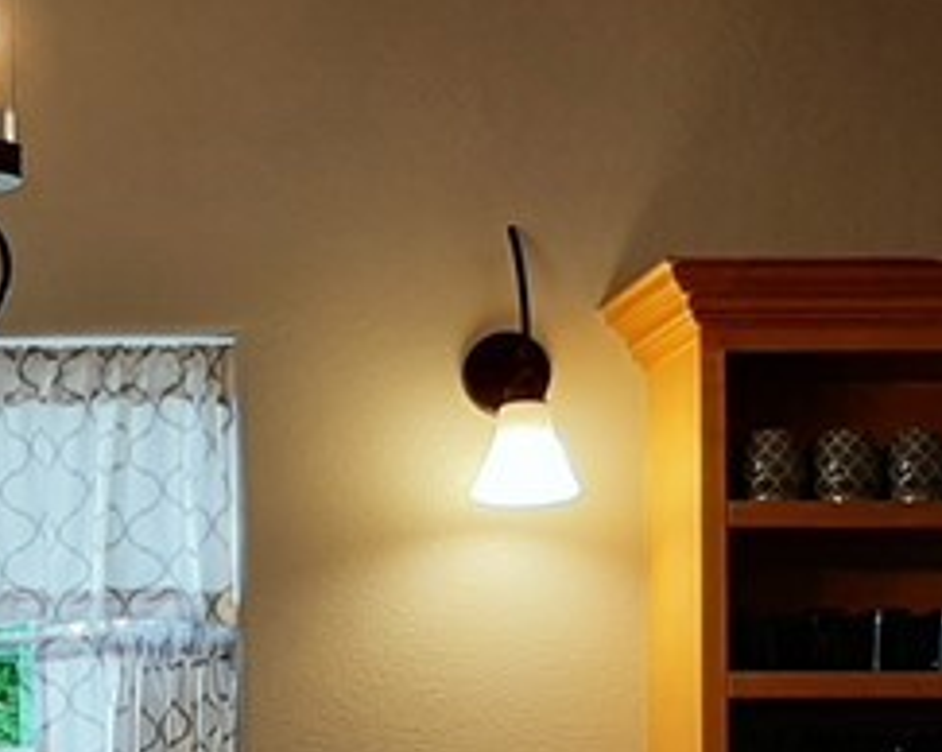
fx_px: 2981
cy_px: 853
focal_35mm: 107
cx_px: -298
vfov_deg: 14.0
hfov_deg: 16.9
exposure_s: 1/60
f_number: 1.7
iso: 40
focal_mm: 3.93
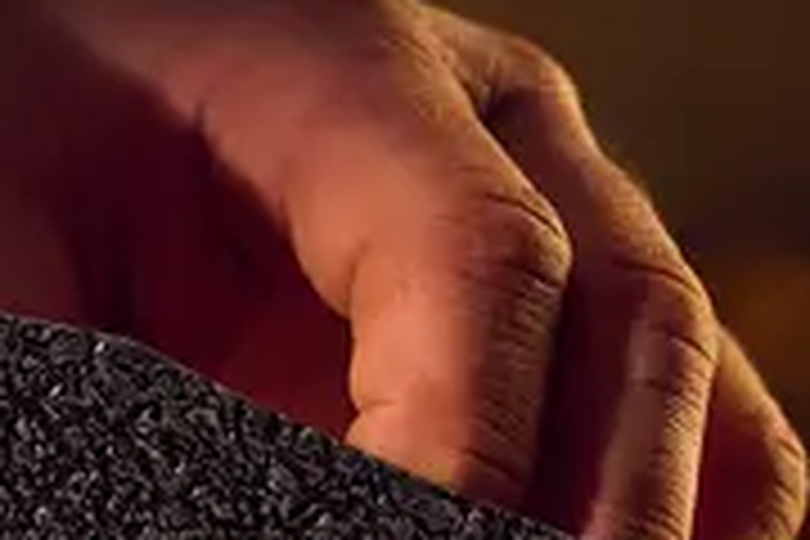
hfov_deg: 7.4
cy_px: 704
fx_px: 6255
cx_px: 0
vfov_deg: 4.9
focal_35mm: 278
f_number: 3.2
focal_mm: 50
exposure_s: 1/200
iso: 1000
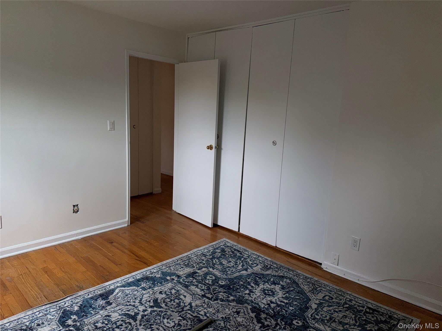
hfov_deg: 71.6
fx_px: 306
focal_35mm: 24
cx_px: 221
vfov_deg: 56.8
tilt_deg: -11.2
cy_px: 166
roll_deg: -2.8
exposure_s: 1/742
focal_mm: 6.76
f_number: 1.78
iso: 50
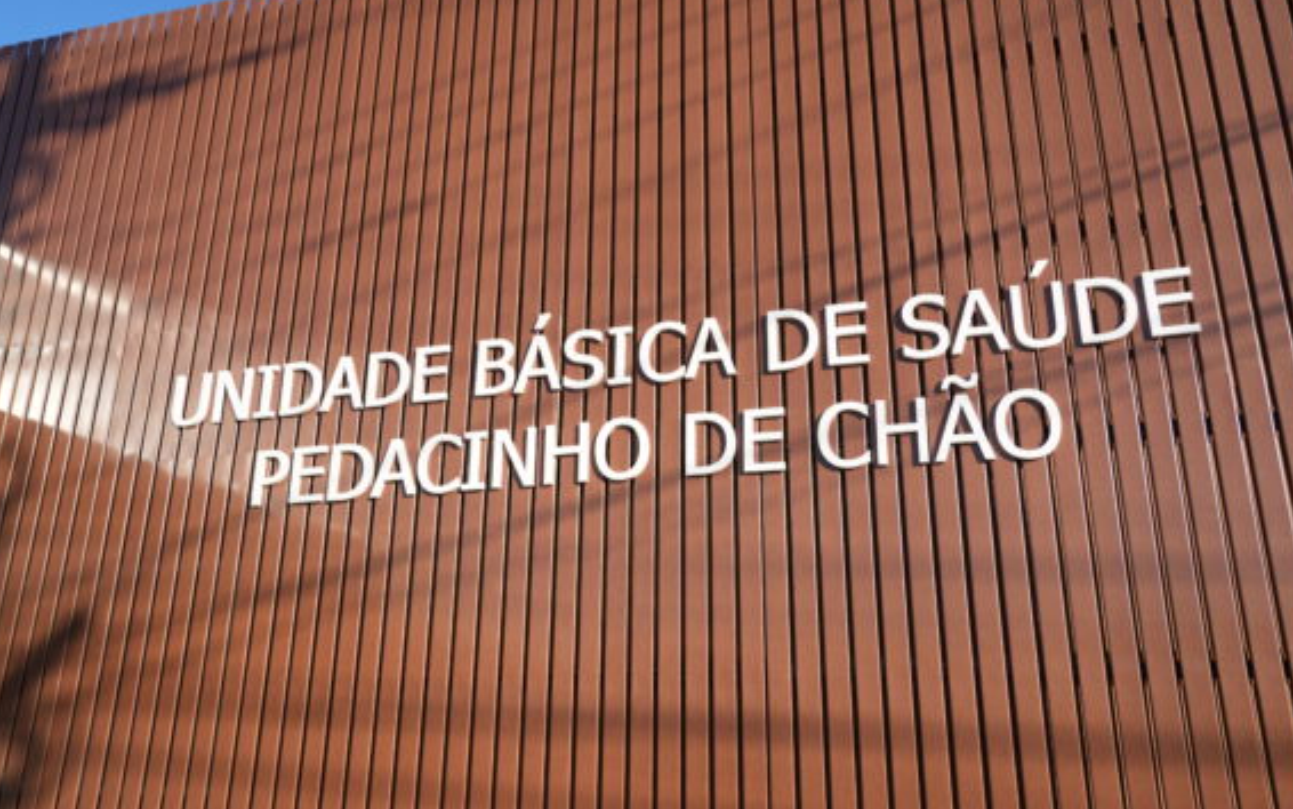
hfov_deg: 68.4
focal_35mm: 27
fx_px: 952
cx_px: 649
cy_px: 425
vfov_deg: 46.0
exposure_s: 1/1000
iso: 200
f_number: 4
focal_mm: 25
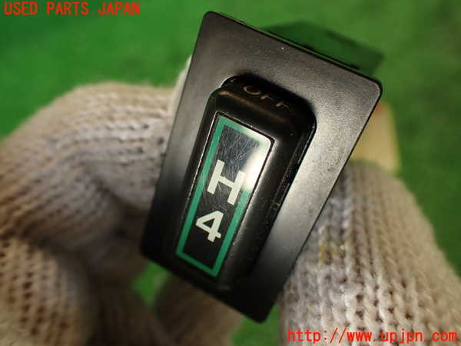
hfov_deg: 56.8
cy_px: 173
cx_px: 230
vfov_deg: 44.2
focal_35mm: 32
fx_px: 426
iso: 125
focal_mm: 5.79
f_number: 2.4
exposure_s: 1/60
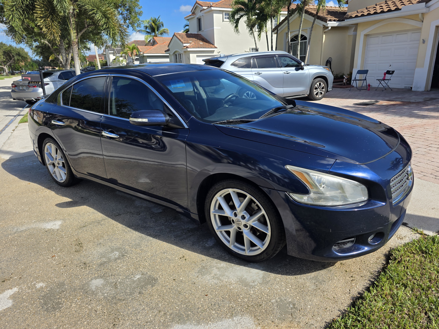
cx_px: 220
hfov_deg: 73.9
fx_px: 292
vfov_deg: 58.9
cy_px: 164
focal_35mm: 23
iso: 80
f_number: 1.7
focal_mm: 6.3
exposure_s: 1/5017
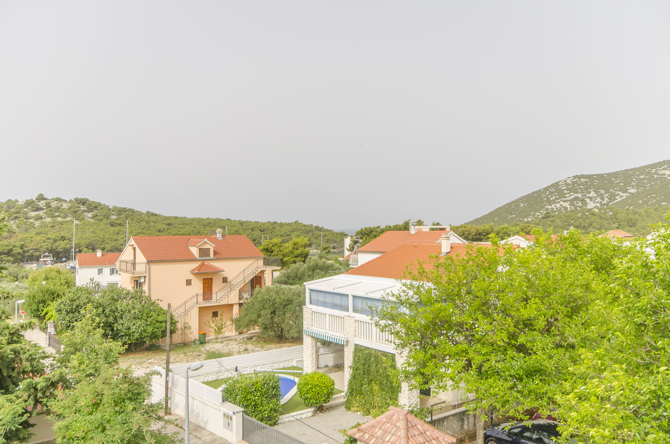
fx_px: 557
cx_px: 335
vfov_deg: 43.4
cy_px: 222
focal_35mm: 30
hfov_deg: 62.0
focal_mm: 20
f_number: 8
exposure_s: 1/200
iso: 100
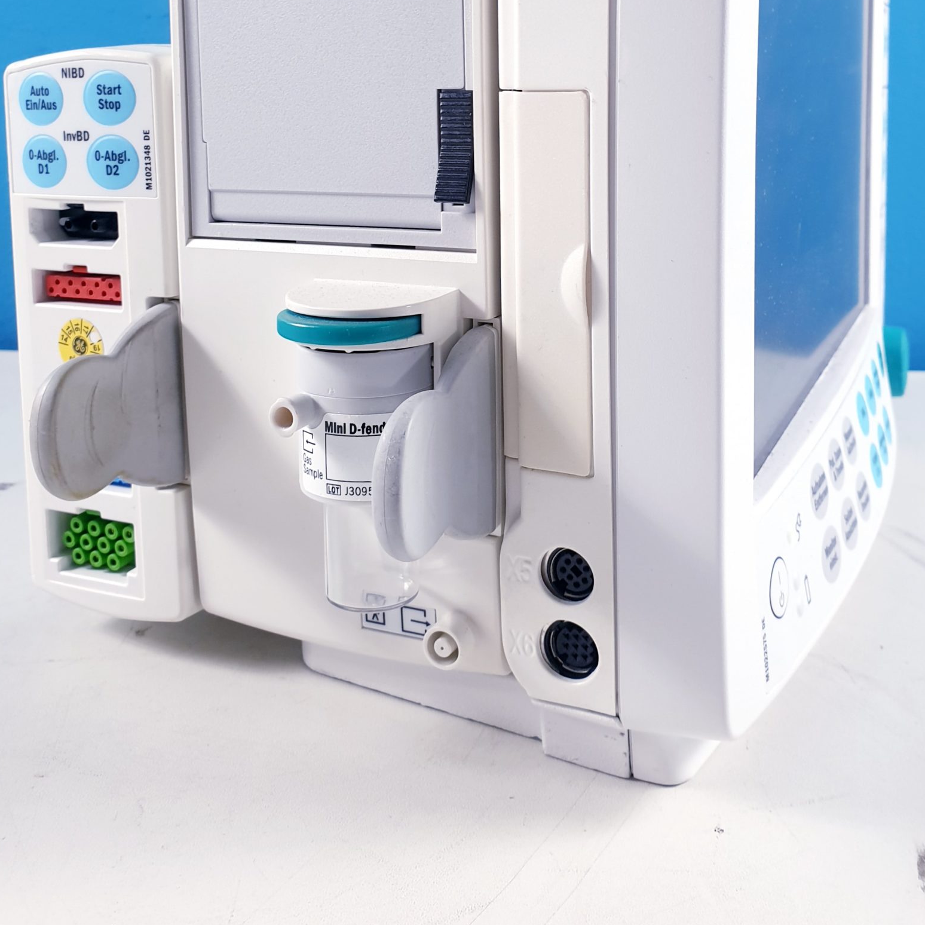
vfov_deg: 41.8
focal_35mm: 38
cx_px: 510
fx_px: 1149
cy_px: 173
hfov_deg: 43.8
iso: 80
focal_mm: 4.3
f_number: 2.4
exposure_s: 1/50
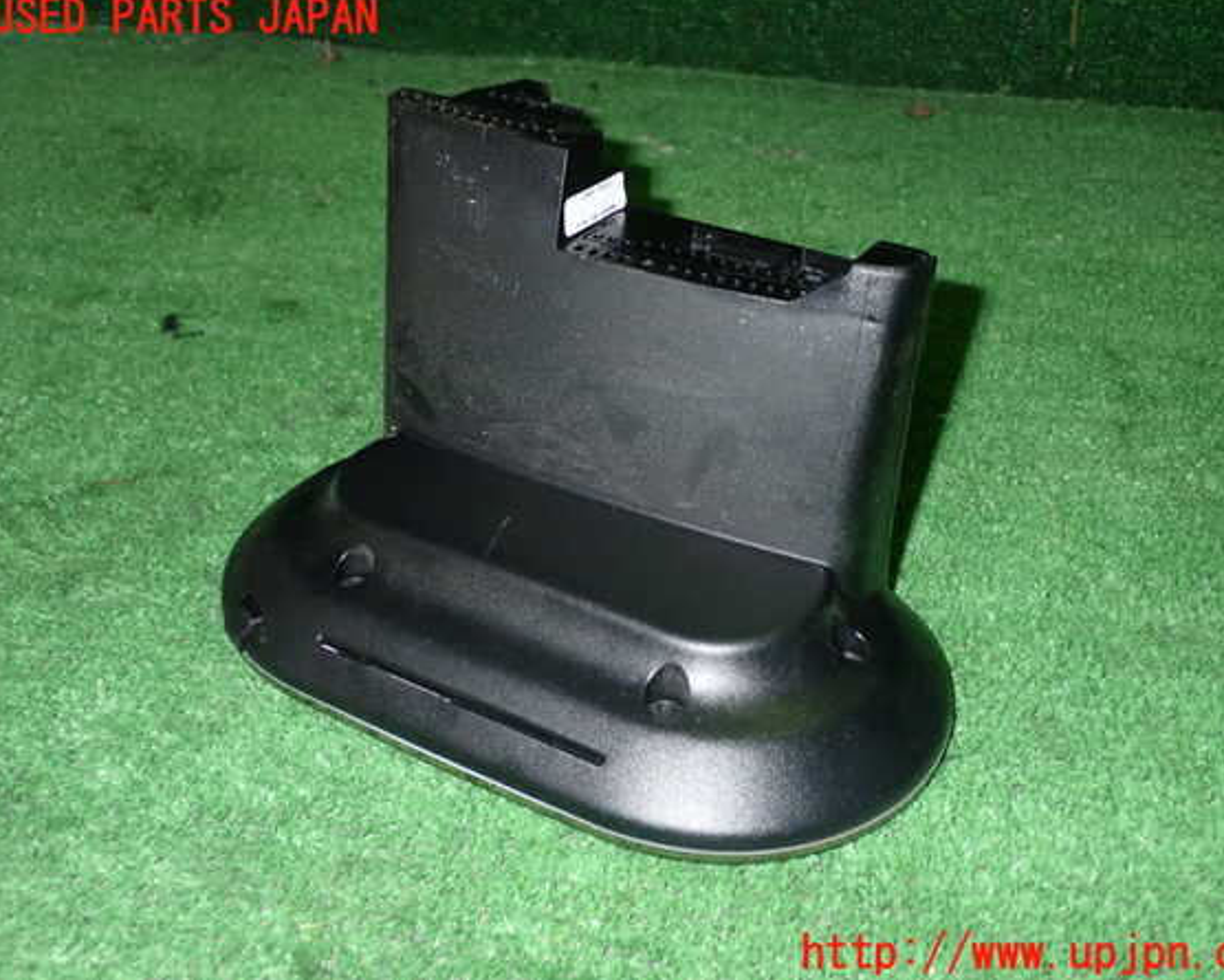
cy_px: 487
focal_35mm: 40
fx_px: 1449
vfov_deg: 37.3
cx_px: 638
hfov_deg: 45.8
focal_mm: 6.83
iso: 800
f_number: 8
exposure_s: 1/40
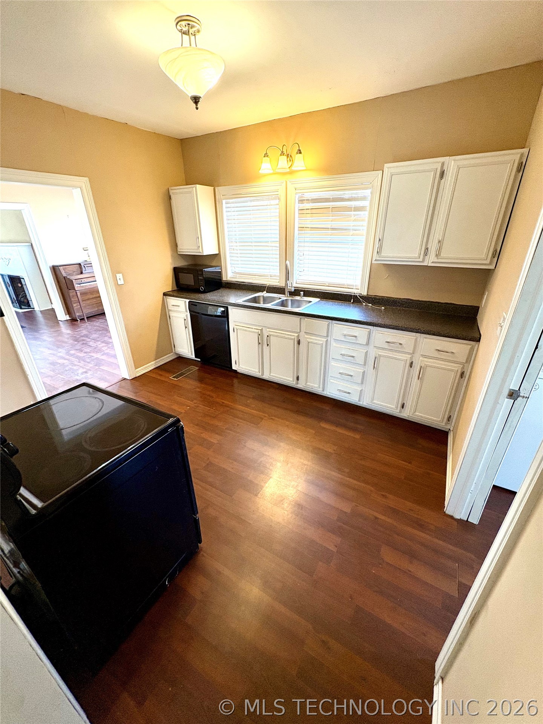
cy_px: 362
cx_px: 272
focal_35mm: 14
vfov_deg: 102.1
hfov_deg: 85.7
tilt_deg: -23.4
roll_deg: +0.5
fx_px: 293
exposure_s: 1/60
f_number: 2.2
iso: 250
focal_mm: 2.22
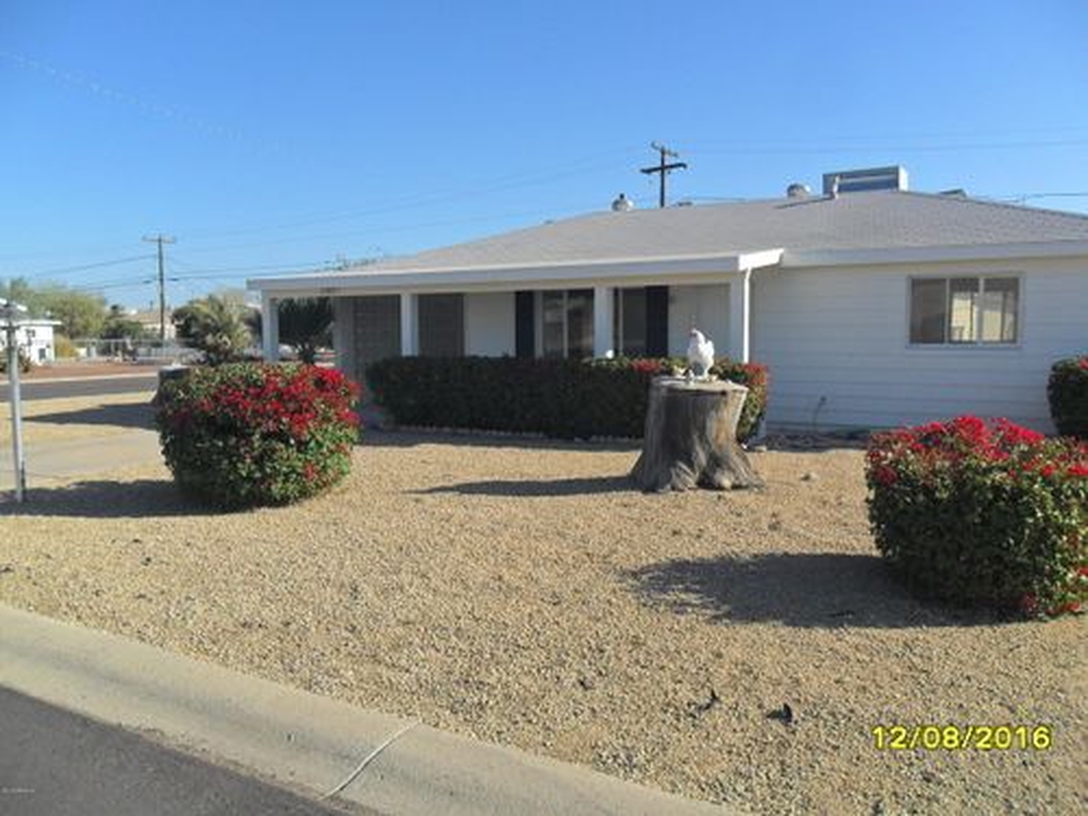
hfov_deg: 65.3
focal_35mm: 27
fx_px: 849
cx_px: 544
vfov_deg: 51.4
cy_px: 408
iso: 100
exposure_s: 1/180
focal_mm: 4.9
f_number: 8.9
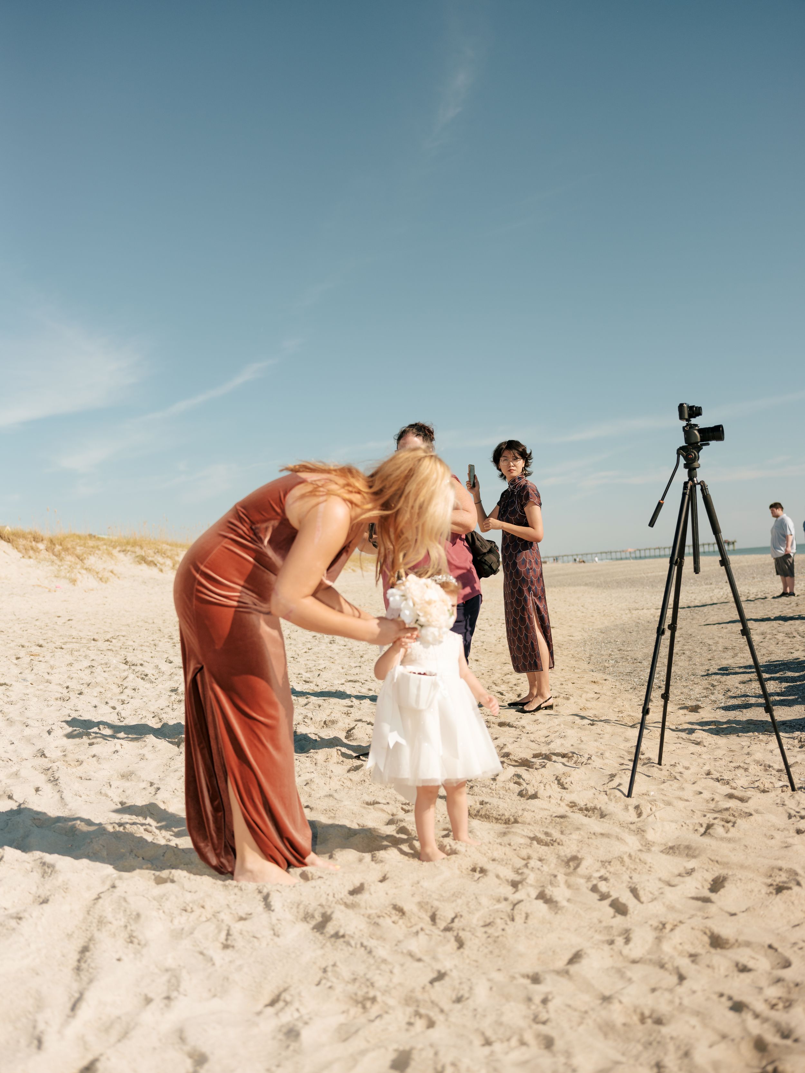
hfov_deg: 36.0
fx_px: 1240
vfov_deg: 46.8
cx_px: 402
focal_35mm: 40
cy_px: 536
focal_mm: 50
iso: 400
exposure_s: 1/4000
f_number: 4
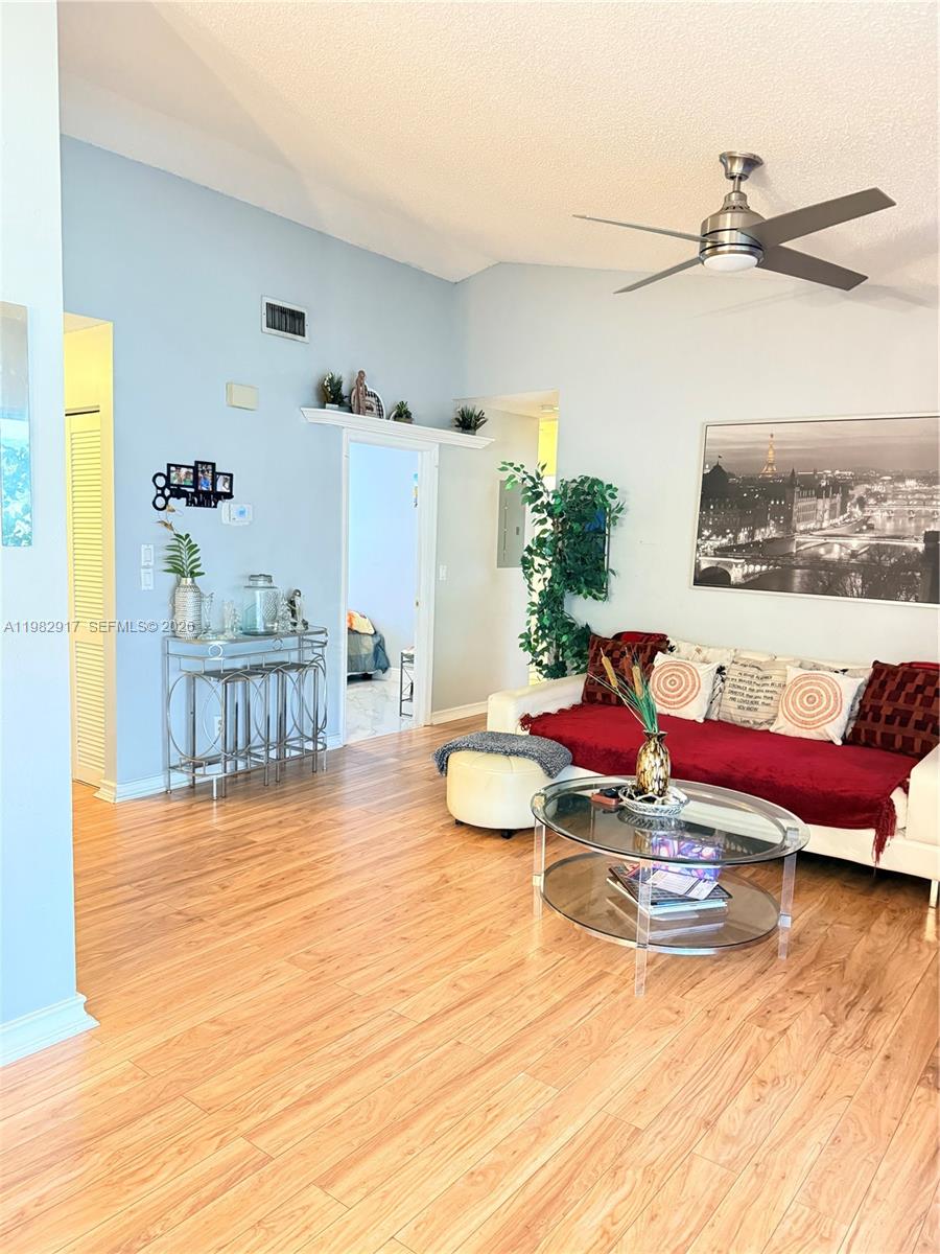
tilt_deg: -5.2
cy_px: 627
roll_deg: -2.3
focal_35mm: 24
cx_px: 470
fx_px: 869
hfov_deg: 56.8
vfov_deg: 71.6
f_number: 1.78
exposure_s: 1/30
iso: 1250
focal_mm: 6.76
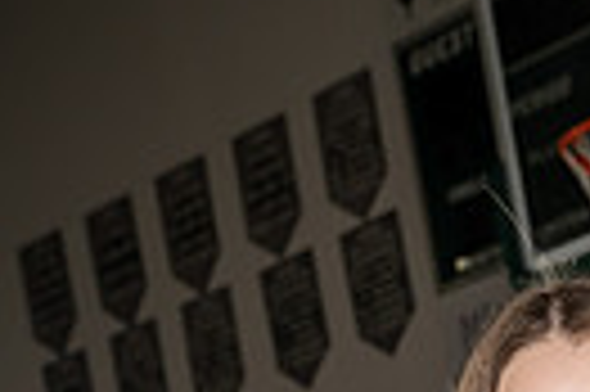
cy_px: 978
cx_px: 635
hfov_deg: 15.3
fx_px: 2144
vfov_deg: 9.2
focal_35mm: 131
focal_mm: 38
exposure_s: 1/250
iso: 320
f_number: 6.3
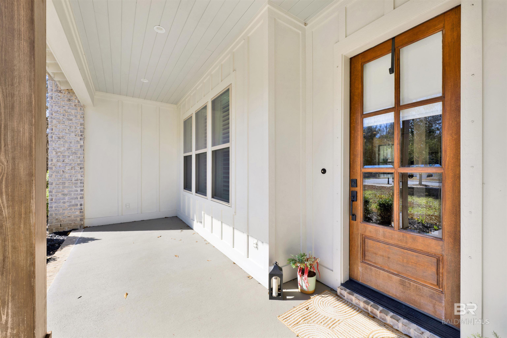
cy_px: 169
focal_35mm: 14
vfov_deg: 81.2
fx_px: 197
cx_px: 254
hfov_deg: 104.3
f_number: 11
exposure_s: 1/250
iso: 400
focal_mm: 14
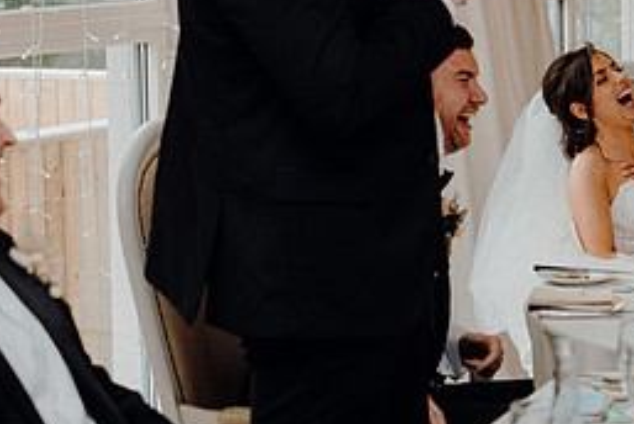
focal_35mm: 133
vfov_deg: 10.3
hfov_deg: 15.3
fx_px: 2345
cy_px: 83
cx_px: 479
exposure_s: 1/160
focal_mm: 59
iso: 500
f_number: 3.5
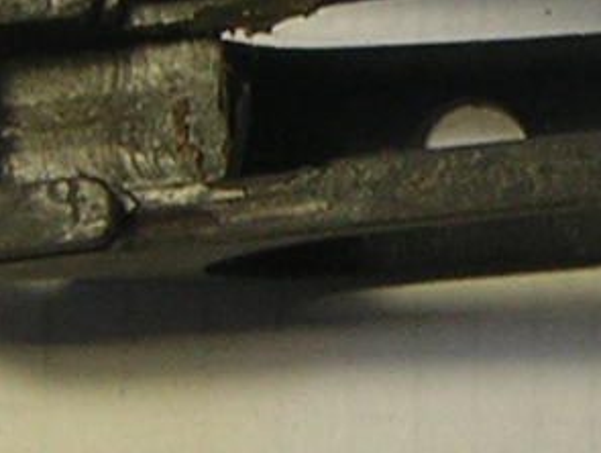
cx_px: 650
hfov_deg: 10.0
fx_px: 3390
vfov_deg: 7.6
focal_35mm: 195
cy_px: 112
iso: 50
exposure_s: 1/63.4
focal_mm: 4.7
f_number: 2.6
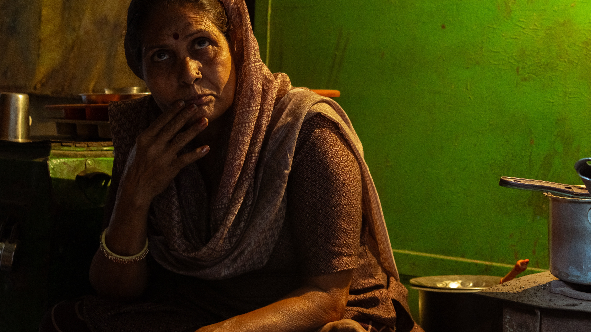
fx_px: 987
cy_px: 155
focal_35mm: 63
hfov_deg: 33.3
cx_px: 336
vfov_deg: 19.1
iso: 640
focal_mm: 30
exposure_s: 1/15
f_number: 4
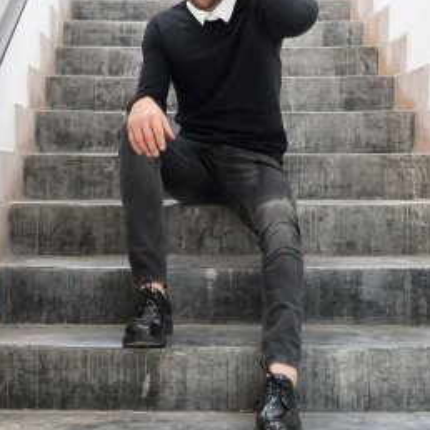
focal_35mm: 66
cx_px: 209
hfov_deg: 26.1
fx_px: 928
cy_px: 142
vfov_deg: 26.0
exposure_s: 1/60
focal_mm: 50
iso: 400
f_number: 3.5
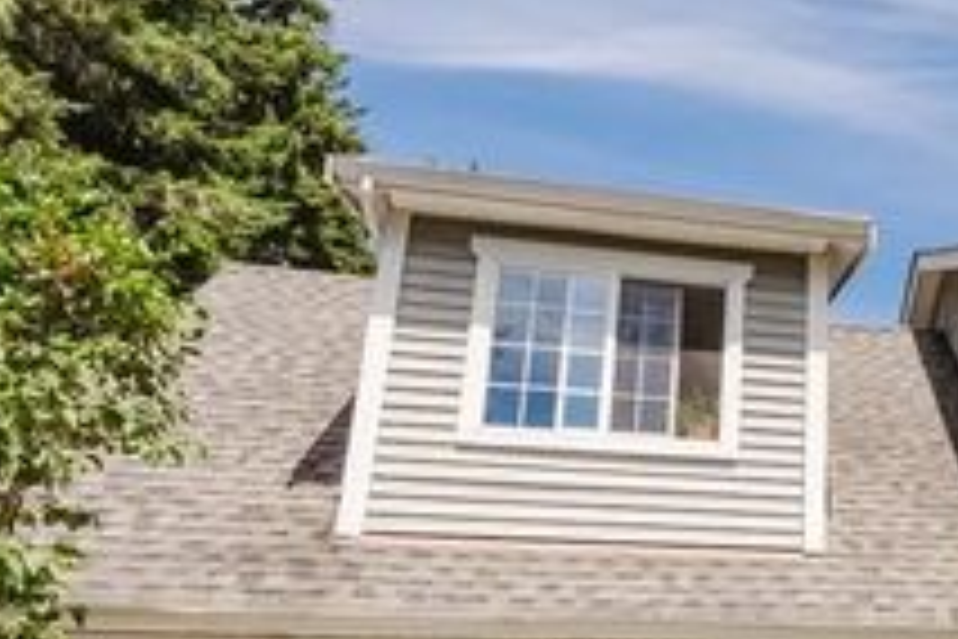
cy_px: 446
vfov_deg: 31.5
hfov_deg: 39.5
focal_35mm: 42
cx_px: 1007
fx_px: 1118
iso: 100
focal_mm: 14
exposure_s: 1/200
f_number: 8
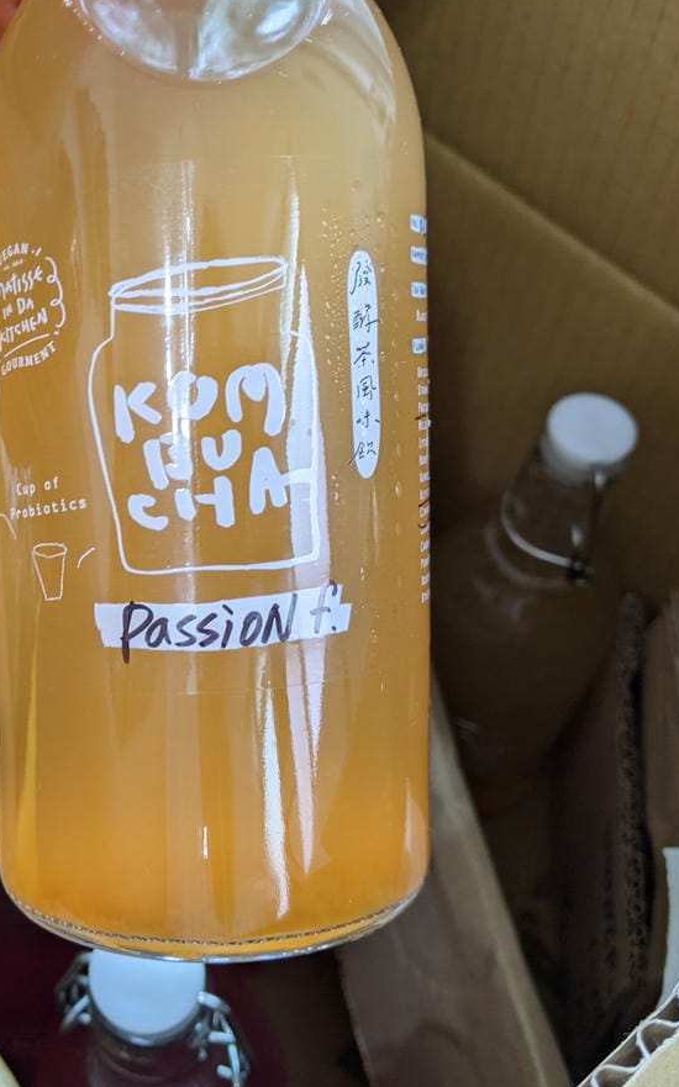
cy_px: 542
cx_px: 132
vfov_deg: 50.4
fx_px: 1156
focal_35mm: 39
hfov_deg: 31.8
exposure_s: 1/30
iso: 79
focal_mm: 4.44
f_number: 1.8
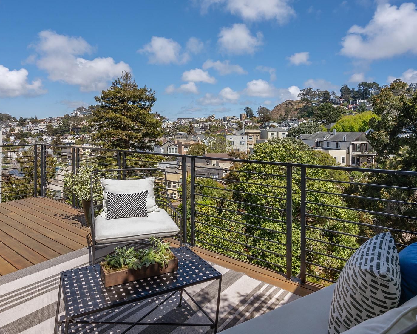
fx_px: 271
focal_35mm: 22
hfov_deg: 74.8
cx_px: 188
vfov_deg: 62.5
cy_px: 131
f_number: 9
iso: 100
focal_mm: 16
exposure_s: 1/400
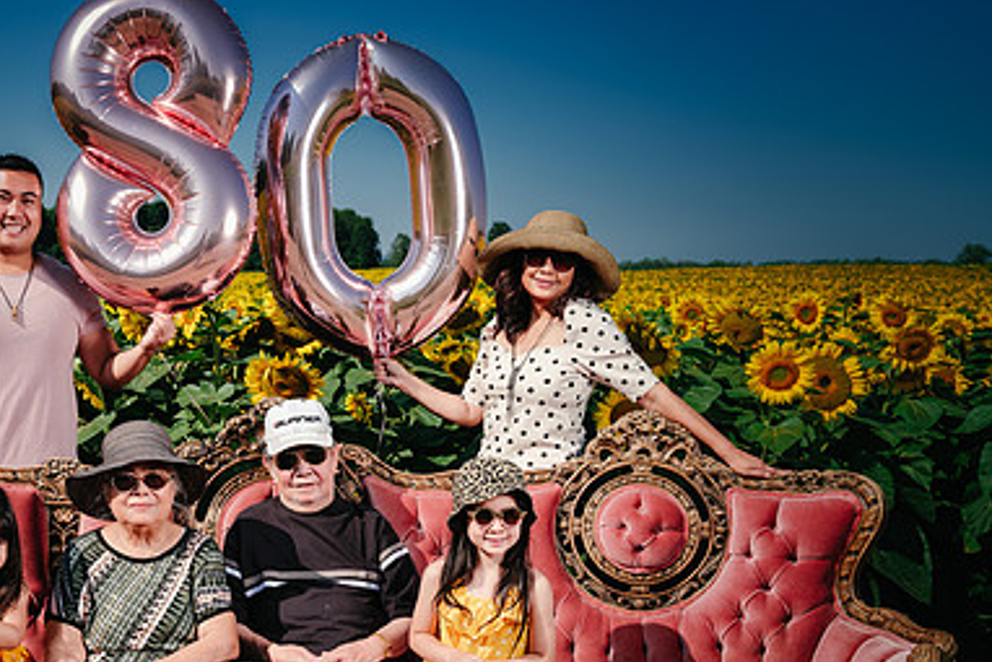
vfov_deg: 29.5
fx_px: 1240
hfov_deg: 42.2
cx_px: 240
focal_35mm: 45
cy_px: 474
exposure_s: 1/125
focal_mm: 35
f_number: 5.6
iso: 50
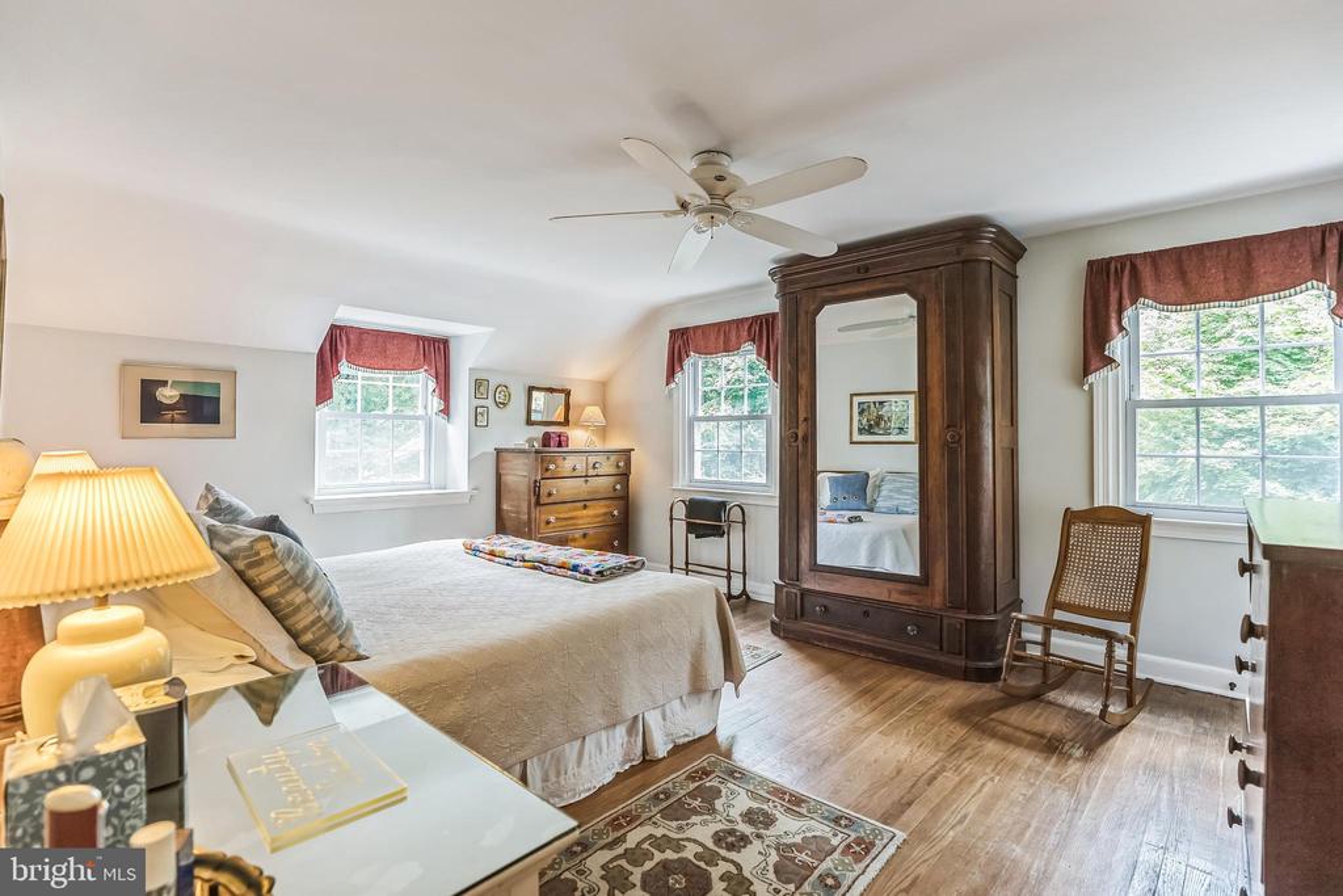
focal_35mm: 16
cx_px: 672
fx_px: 597
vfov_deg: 73.8
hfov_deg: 96.7
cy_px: 448
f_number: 4
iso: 640
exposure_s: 1/60
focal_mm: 16
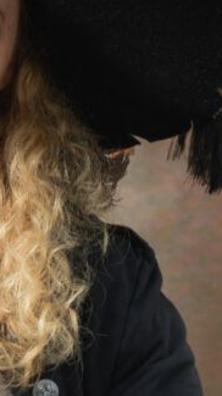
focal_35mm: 423
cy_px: 427
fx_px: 4431
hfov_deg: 2.9
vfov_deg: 5.1
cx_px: -221
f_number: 5.6
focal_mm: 73
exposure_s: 1/200
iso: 100
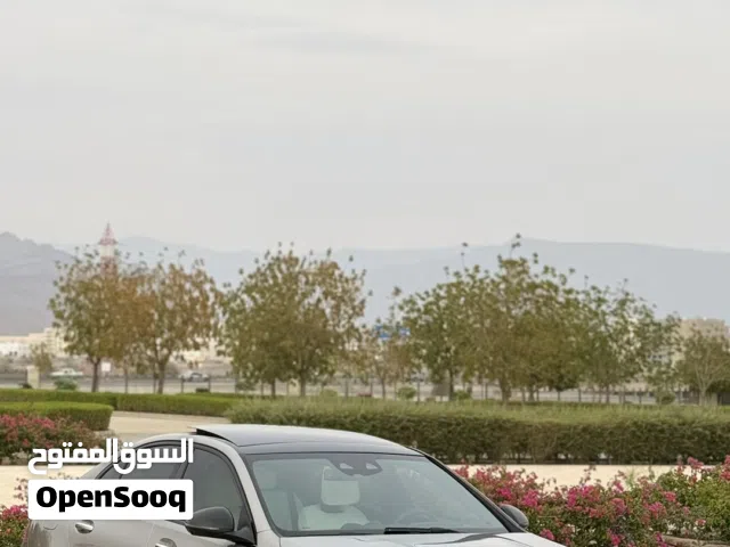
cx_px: 365
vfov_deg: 30.3
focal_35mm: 48
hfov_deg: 39.7
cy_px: 274
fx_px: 1012
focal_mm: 6.76
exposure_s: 1/357
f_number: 1.78
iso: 100
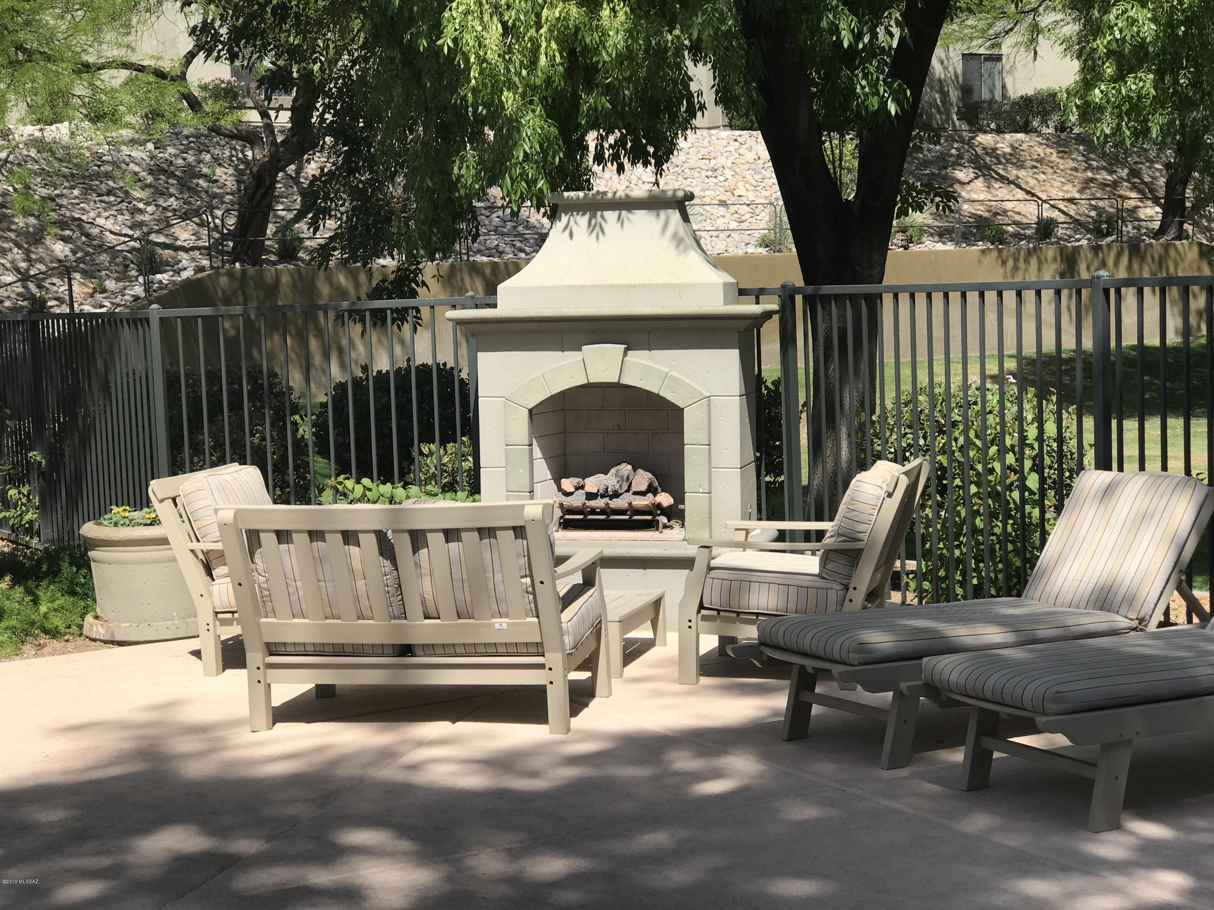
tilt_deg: -7.5
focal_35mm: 57
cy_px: 455
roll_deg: +1.9
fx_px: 1999
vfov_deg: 25.7
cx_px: 607
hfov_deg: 33.8
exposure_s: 1/736
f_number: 2.8
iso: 20
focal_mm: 6.6
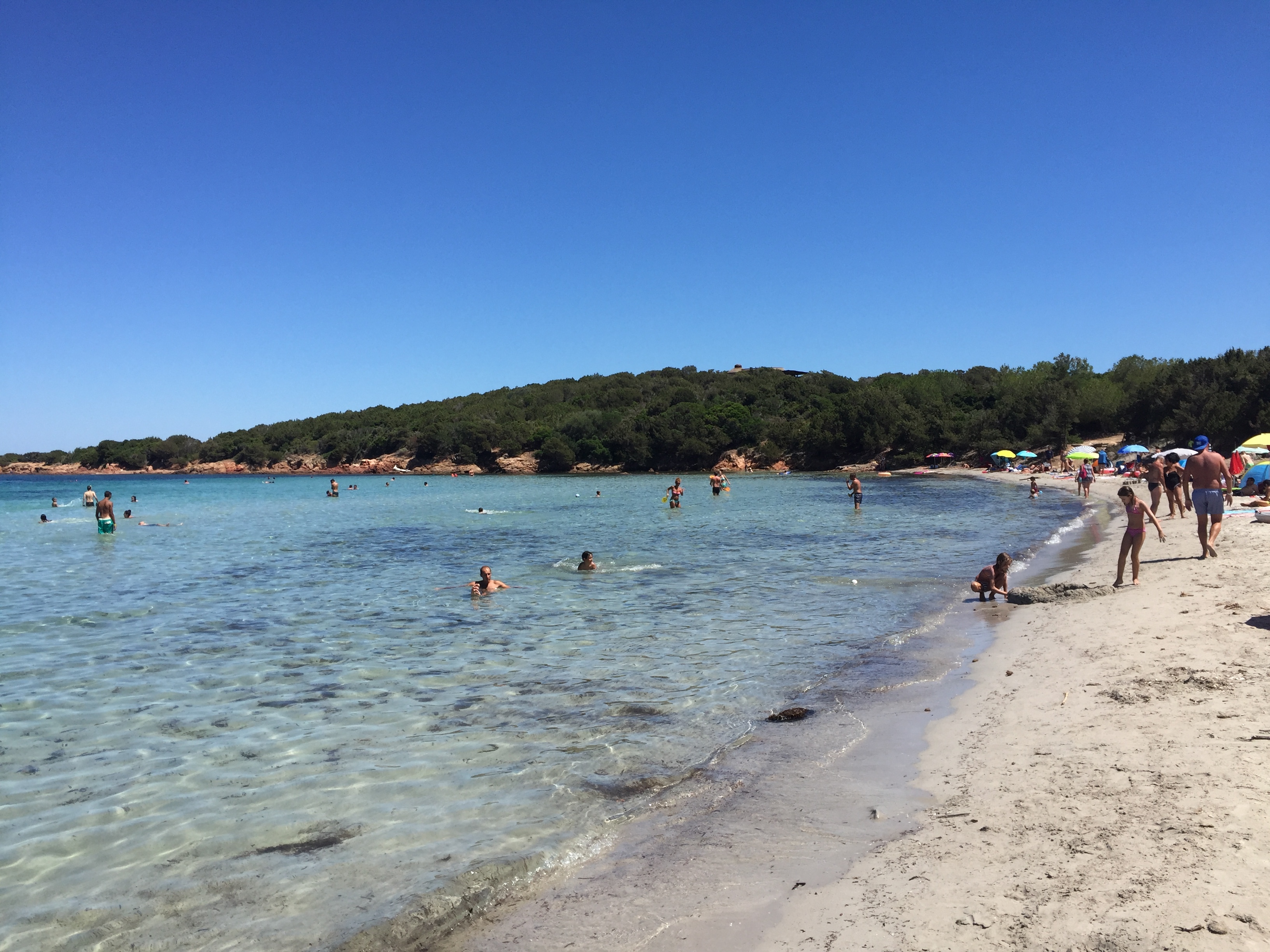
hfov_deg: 61.7
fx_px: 1064
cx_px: 635
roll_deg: +0.2
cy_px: 476
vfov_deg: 48.2
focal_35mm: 29
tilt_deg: +0.0
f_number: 2.2
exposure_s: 1/2326
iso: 32
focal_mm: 4.15
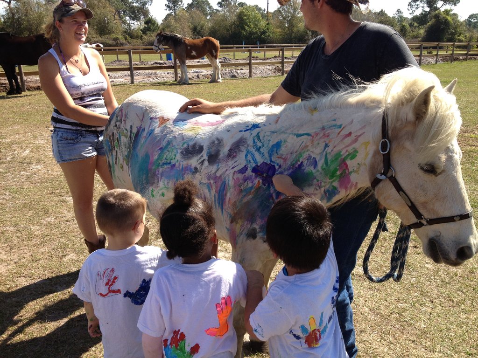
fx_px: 483
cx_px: 239
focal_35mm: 35
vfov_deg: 40.7
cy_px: 179
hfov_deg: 52.6
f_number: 2.4
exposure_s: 1/876
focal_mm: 4.28
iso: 64
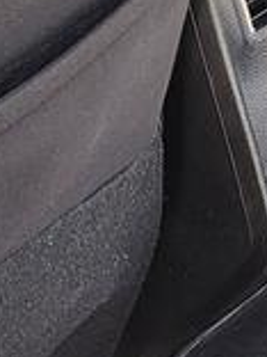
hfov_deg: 9.1
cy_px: 98
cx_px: 370
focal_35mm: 160
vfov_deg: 12.3
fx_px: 1645
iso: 160
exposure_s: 1/100
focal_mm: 5.4
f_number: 1.8
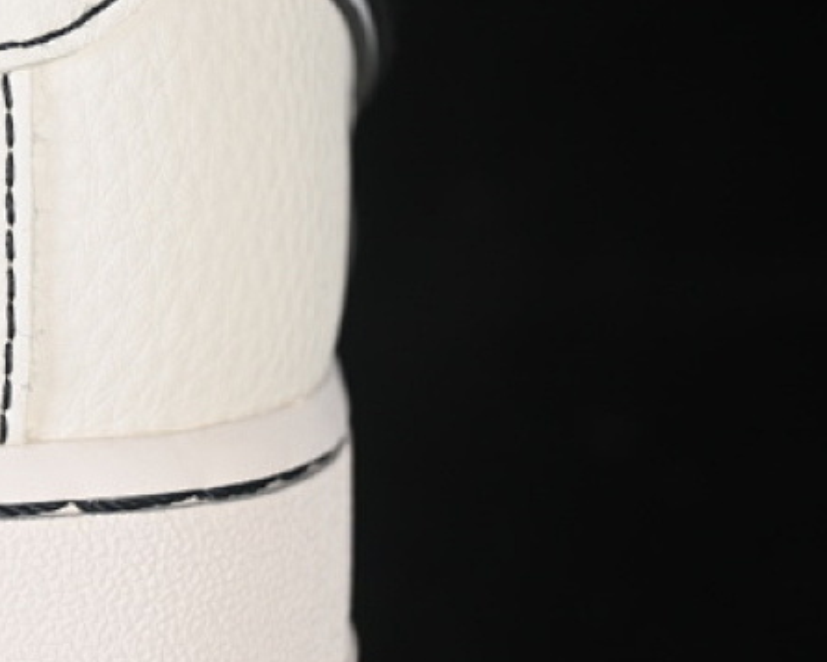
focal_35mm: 171
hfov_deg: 11.1
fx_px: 4185
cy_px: 147
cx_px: -87
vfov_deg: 9.0
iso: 160
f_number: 7.1
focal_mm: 50
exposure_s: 1/80
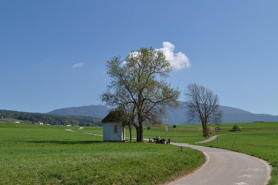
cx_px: 121
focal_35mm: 43
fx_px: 332
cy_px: 107
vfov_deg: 31.1
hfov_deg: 45.3
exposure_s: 1/800
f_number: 8
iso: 200
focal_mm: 24
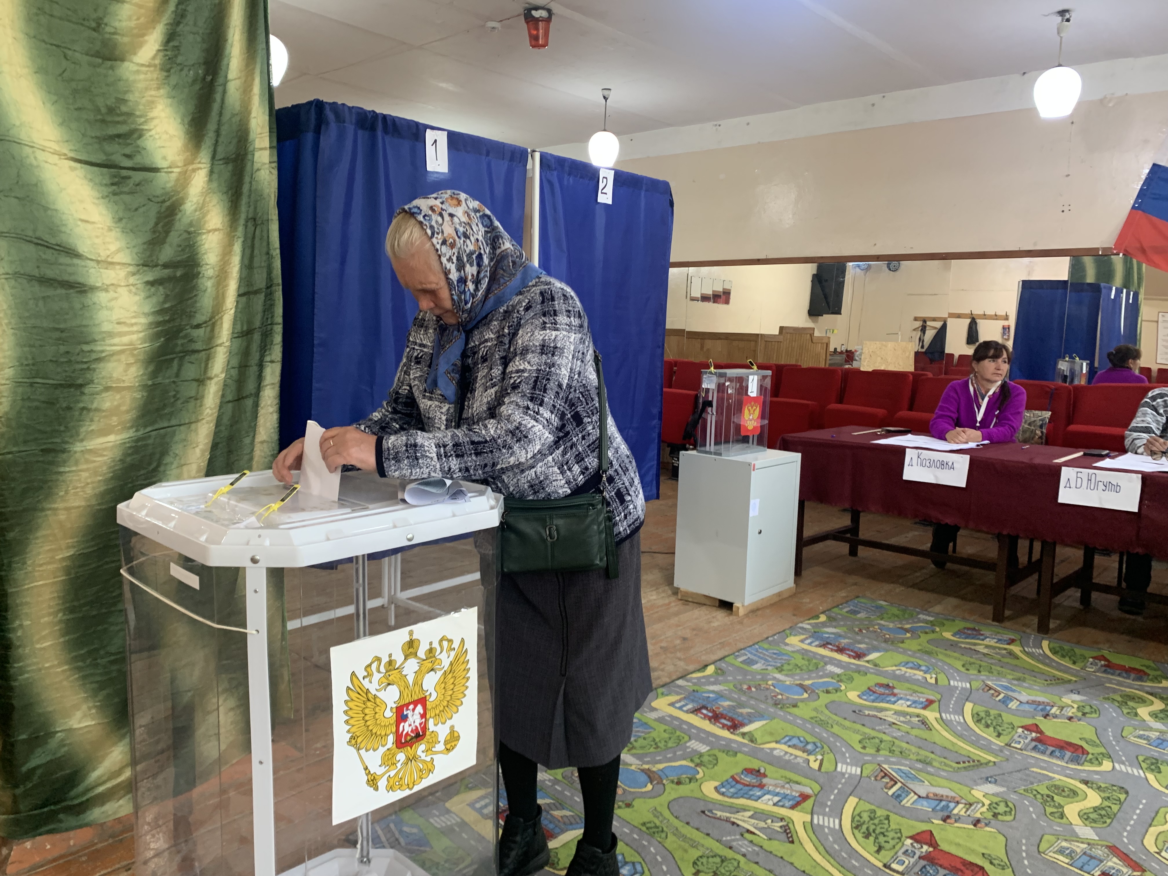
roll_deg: -1.7
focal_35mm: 26
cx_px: 584
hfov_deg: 67.3
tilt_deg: -9.3
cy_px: 438
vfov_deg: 53.1
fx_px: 877
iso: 200
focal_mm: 4.25
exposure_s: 1/60
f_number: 1.8
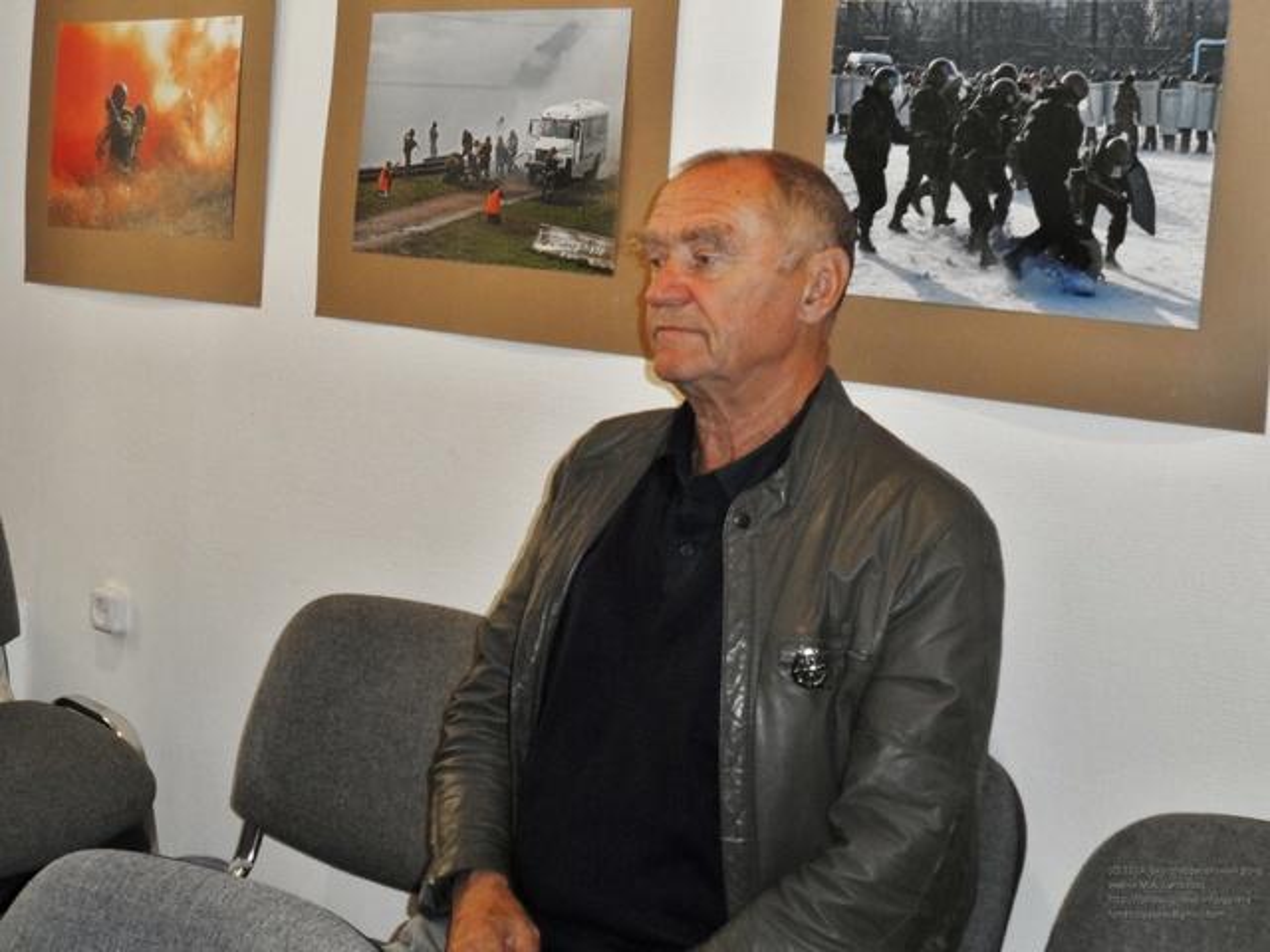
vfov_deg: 23.7
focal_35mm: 62
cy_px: 476
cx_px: 635
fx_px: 2275
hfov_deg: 31.2
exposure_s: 1/45
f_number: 4.2
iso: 240
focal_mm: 10.2
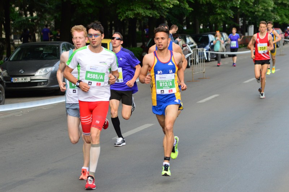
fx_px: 1203
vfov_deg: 9.1
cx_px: 144
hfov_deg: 13.7
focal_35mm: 150
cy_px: 96
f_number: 5.6
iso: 800
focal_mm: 100
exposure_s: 1/1250
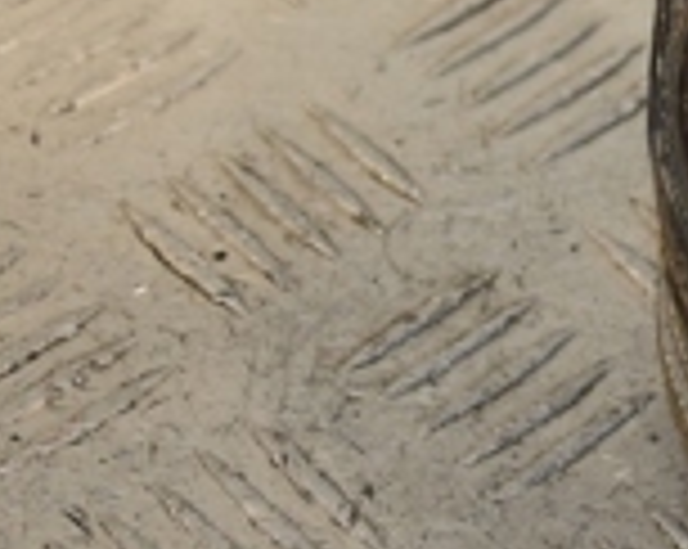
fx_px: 4188
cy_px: -104
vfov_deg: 7.4
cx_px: 944
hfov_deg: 9.2
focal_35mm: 206
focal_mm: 35
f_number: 5.6
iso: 800
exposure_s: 1/200
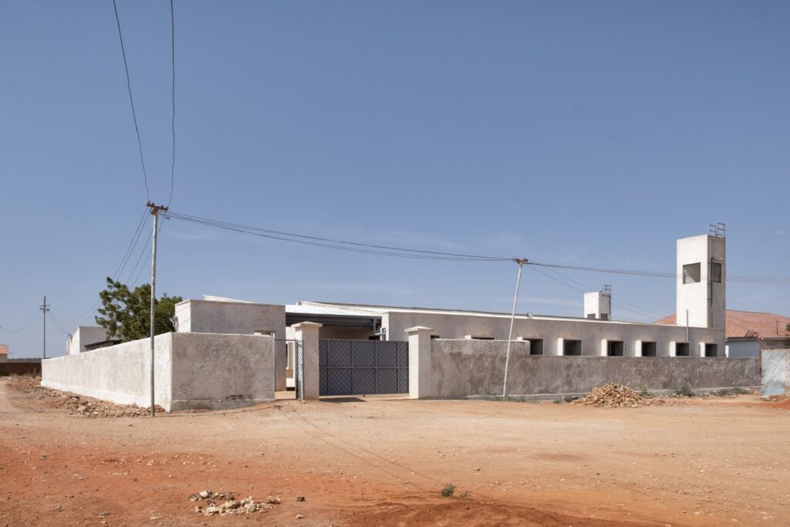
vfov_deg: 47.9
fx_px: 593
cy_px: 264
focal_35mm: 27
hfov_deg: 67.4
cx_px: 395
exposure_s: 1/180
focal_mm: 18
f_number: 11
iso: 100
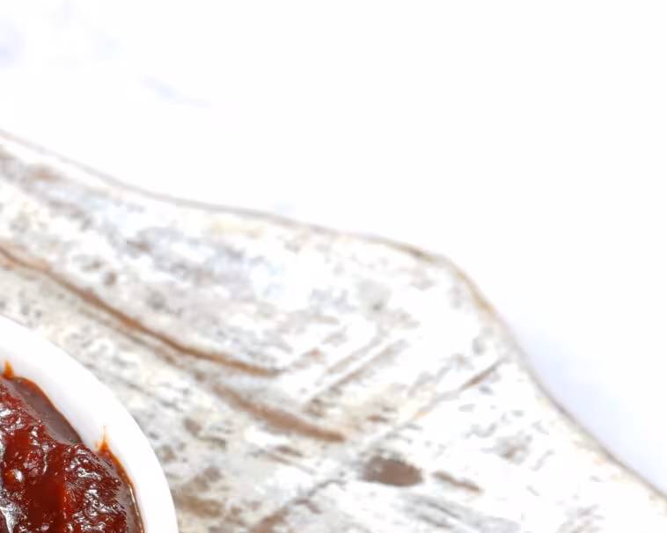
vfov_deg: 12.1
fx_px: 2487
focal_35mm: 126
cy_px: 524
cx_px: -127
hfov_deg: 14.8
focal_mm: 35
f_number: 11
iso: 100
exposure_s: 1/125
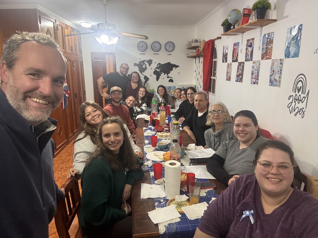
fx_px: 211
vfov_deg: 58.9
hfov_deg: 73.9
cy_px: 119
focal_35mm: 23
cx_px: 159
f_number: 1.9
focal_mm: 2.69
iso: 250
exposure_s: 1/33
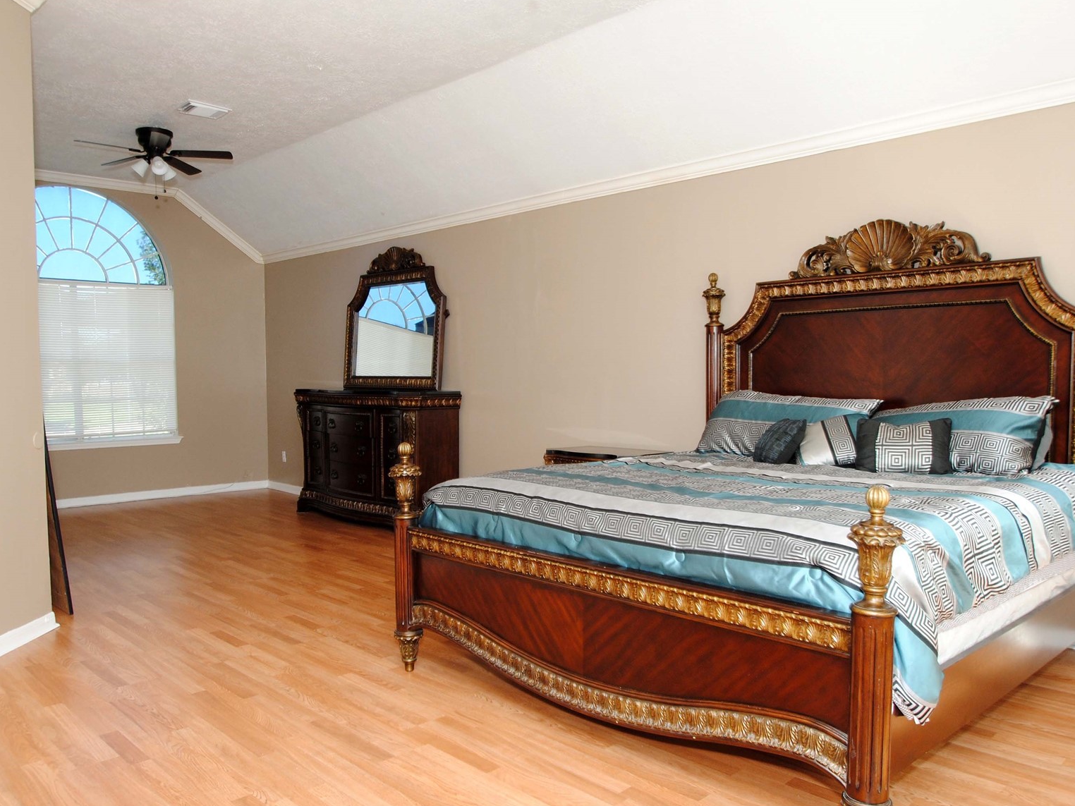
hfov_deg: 65.9
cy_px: 417
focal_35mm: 27
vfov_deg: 51.9
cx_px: 515
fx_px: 829
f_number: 4
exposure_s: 1/60
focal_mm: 13
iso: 200
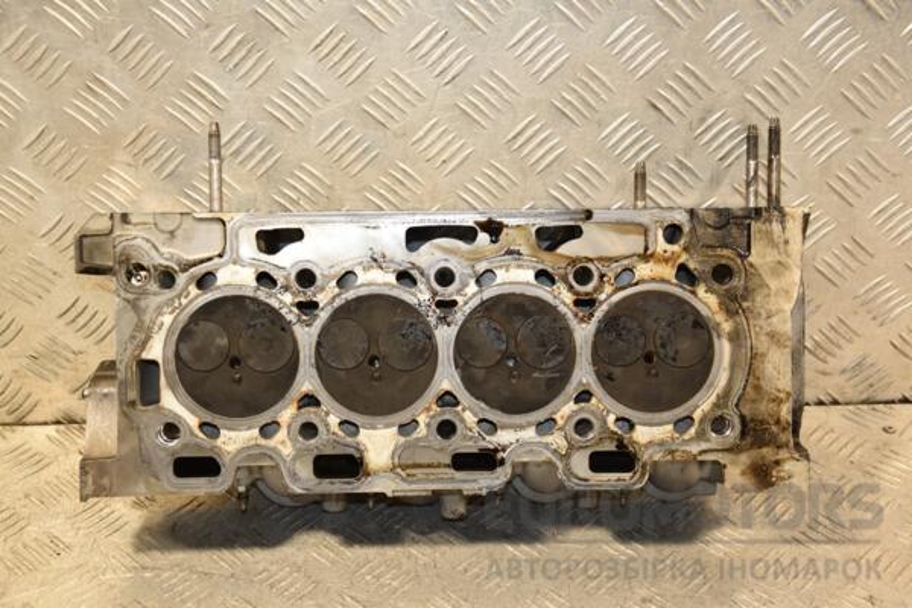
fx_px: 1444
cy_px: 304
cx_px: 456
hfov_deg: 35.1
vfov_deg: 23.8
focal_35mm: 57
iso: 800
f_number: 5
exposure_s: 1/100
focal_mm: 38
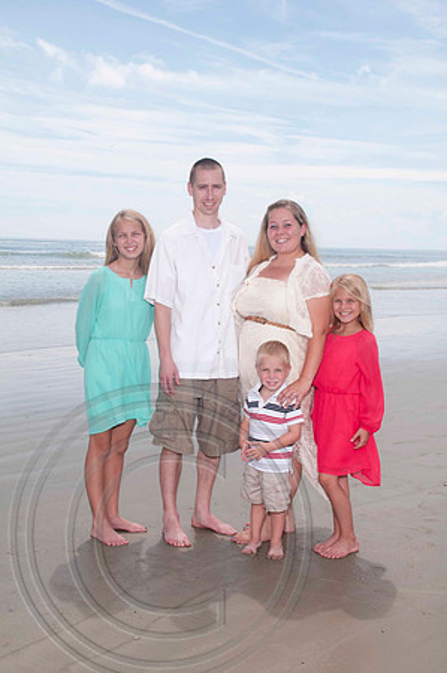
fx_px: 868
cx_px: 224
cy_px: 336
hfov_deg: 28.9
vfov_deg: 42.4
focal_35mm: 46
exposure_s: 1/250
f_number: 13
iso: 100
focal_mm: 31
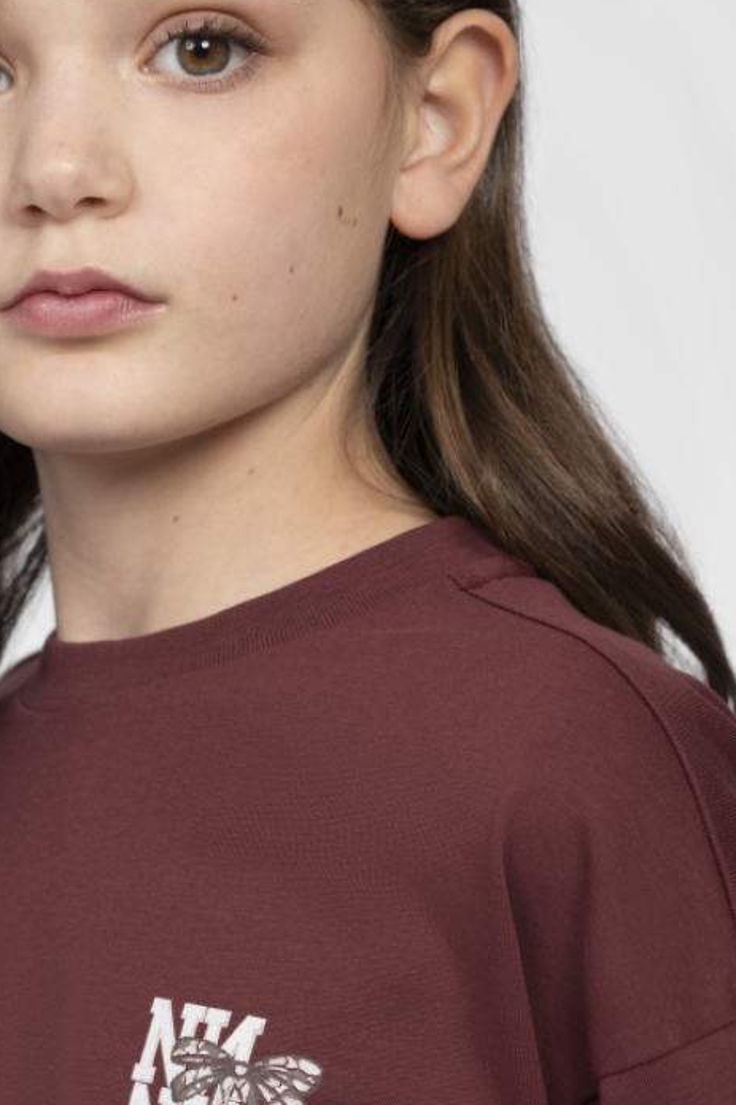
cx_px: 297
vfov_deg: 12.0
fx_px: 5246
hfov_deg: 8.0
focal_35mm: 171
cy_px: 577
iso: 160
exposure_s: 1/160
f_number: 7.1
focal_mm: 99
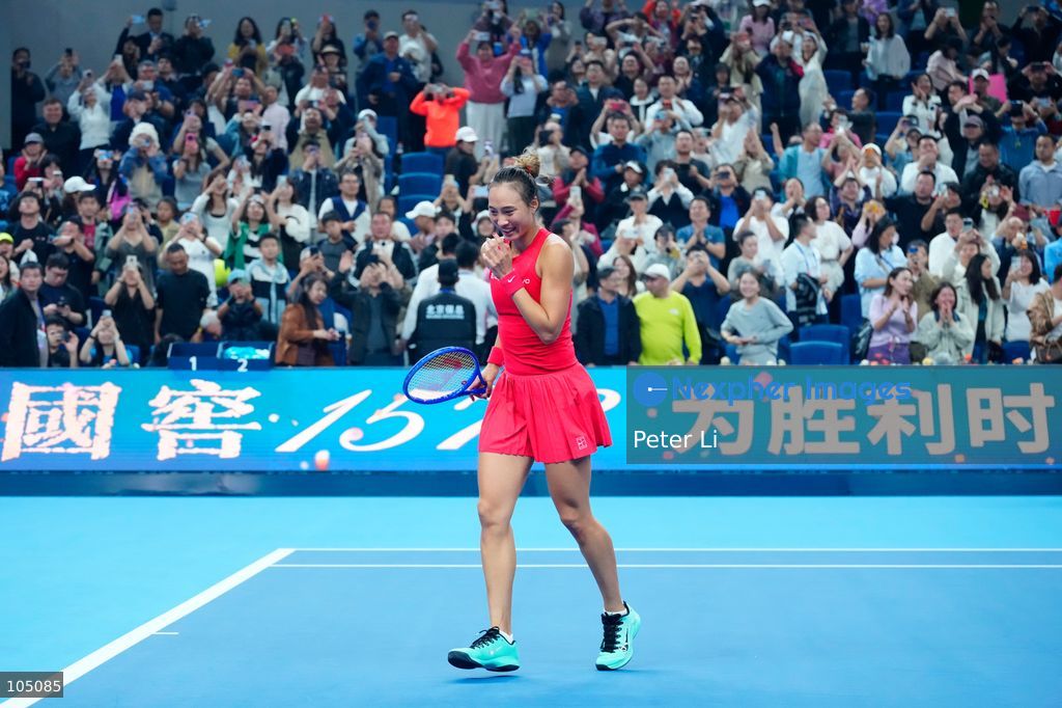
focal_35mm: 100
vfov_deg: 13.7
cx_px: 531
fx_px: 2949
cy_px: 354
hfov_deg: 20.4
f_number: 4.5
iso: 5000
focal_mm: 100
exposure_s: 1/800
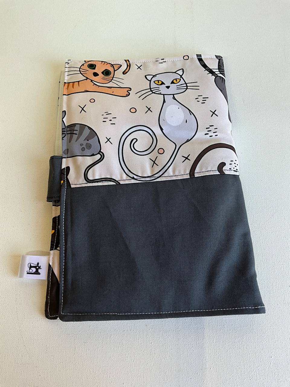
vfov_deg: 61.7
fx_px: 324
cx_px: 145
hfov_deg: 48.2
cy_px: 194
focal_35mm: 29
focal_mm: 3
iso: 32
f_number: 1.8
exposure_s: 1/122
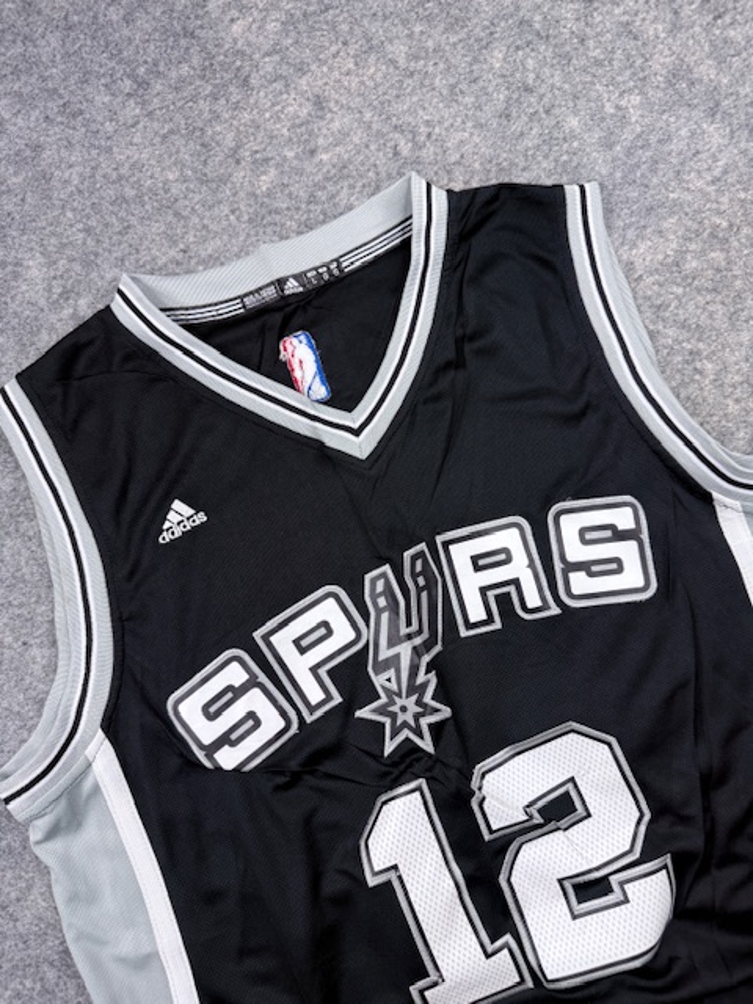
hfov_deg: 56.8
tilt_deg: -60.7
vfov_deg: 71.6
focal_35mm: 24
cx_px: 376
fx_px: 696
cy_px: 502
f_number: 1.78
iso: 64
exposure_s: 1/121
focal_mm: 6.76
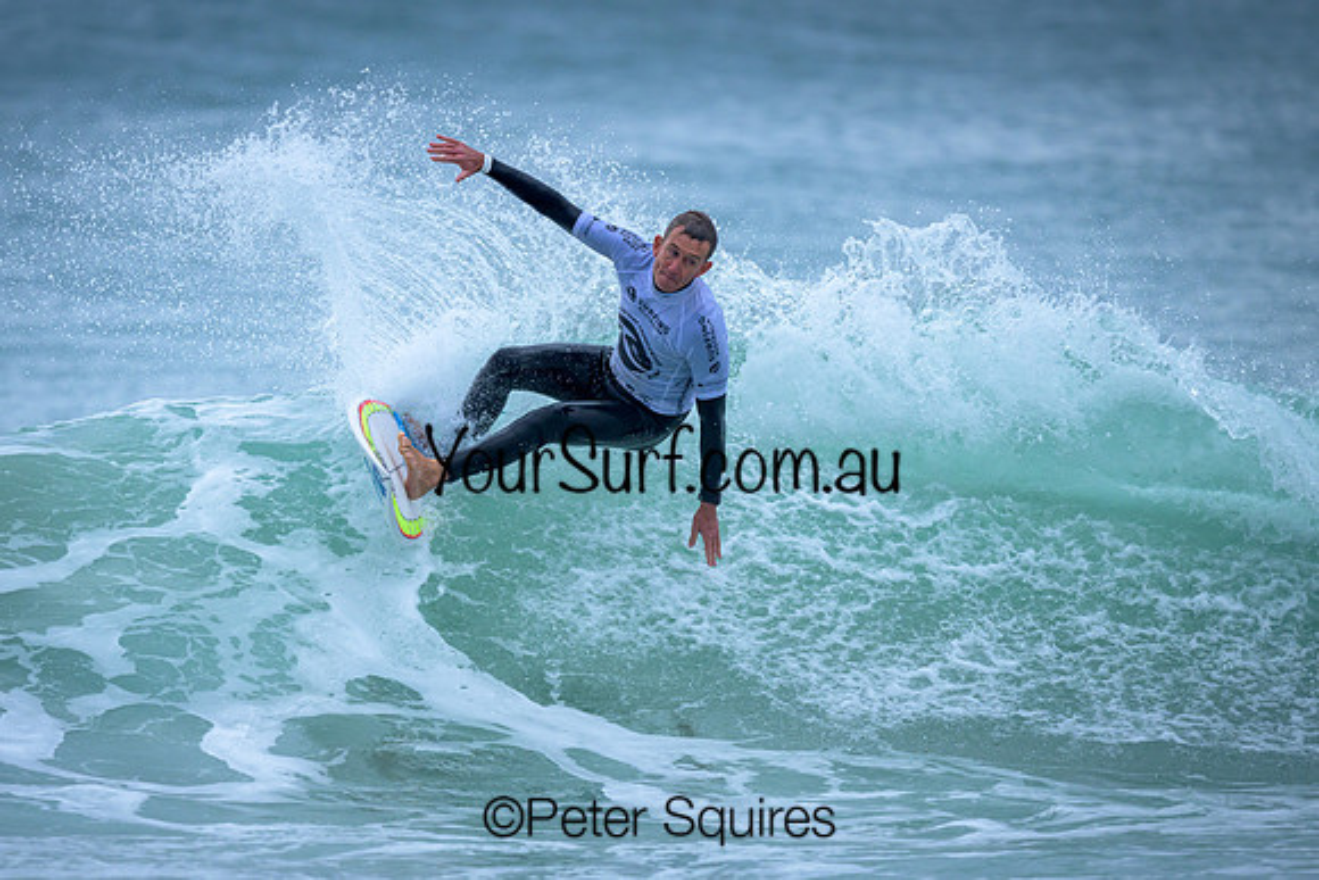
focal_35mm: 888
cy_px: 488
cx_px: 642
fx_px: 32539
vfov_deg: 1.5
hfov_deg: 2.3
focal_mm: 800
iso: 720
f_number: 6.3
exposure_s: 1/2000
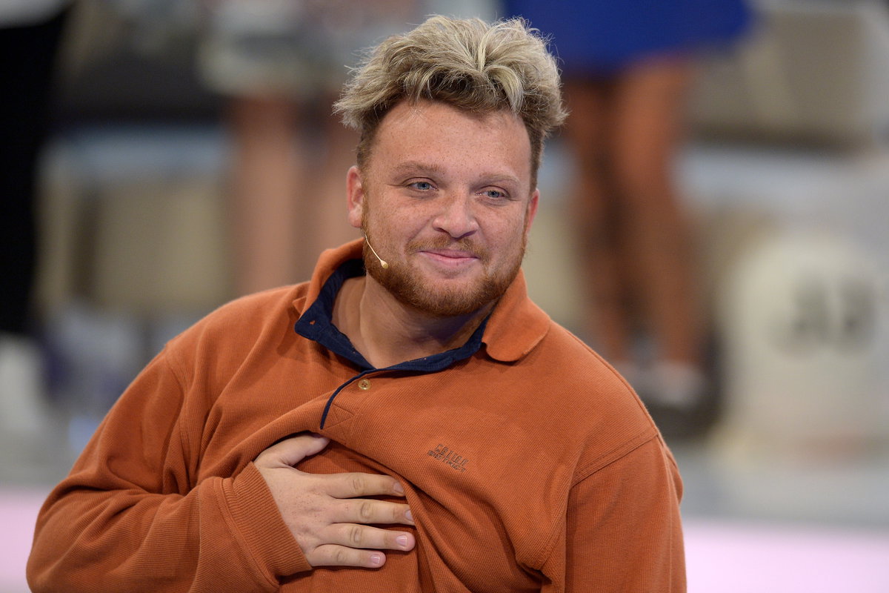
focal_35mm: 400
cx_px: 444
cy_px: 296
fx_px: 9877
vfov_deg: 3.4
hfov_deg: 5.2
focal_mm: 400
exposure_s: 1/500
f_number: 4
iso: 2000
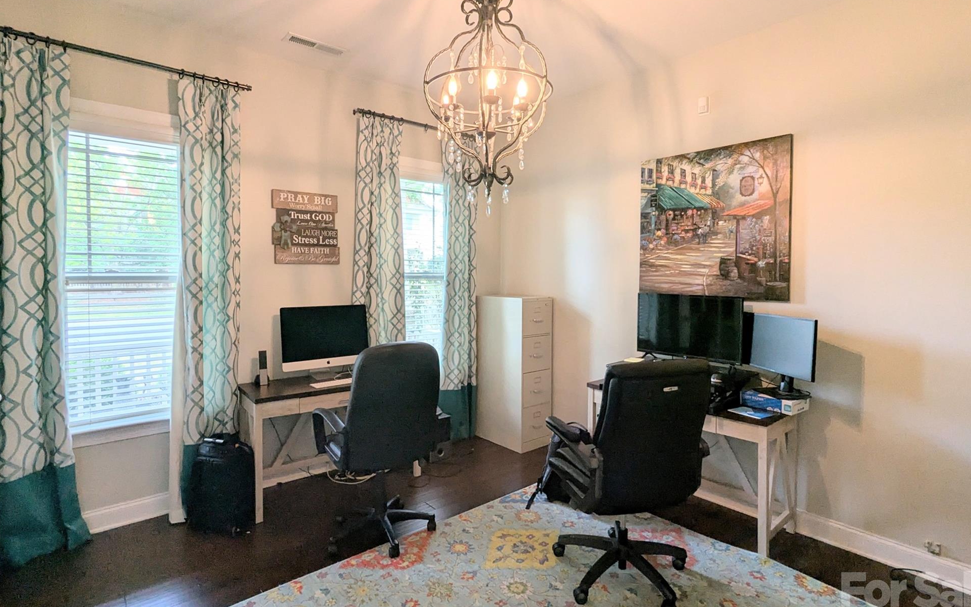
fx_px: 476
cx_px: 487
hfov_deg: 91.1
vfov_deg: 64.9
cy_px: 284
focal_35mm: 18
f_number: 2.2
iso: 88
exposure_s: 1/40
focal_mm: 2.35
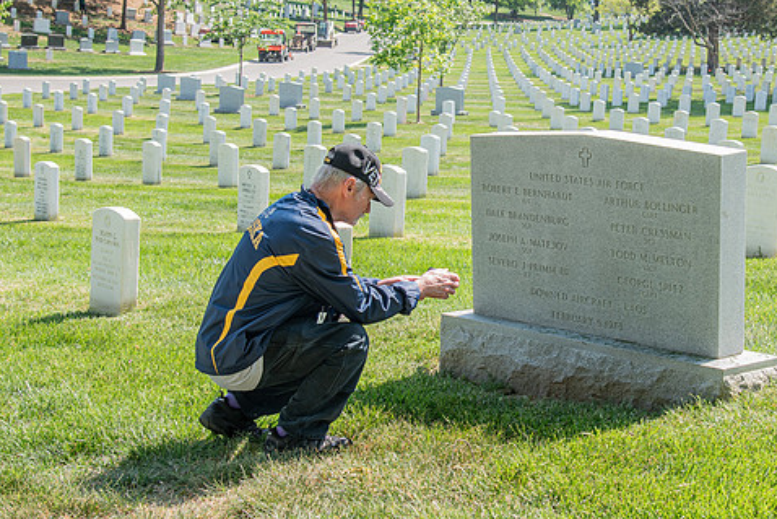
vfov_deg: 20.3
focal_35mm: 67
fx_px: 1446
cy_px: 250
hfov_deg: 30.0
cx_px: 481
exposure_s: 1/125
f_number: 5.6
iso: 100
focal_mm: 40
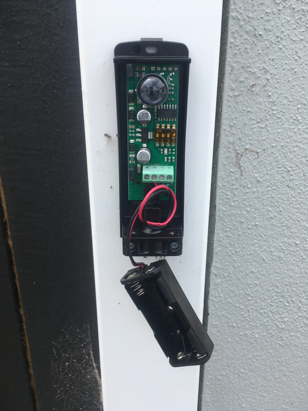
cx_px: 154
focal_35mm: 29
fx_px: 344
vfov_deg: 61.7
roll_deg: -0.5
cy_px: 206
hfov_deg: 48.2
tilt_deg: -22.0
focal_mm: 4.15
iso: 25
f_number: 2.2
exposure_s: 1/746
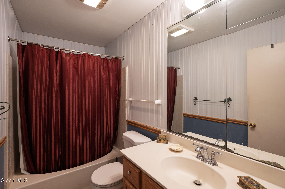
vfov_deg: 73.7
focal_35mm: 16
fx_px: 127
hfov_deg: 96.8
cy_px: 94
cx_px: 142
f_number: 5.6
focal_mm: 16
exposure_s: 1/30
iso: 800
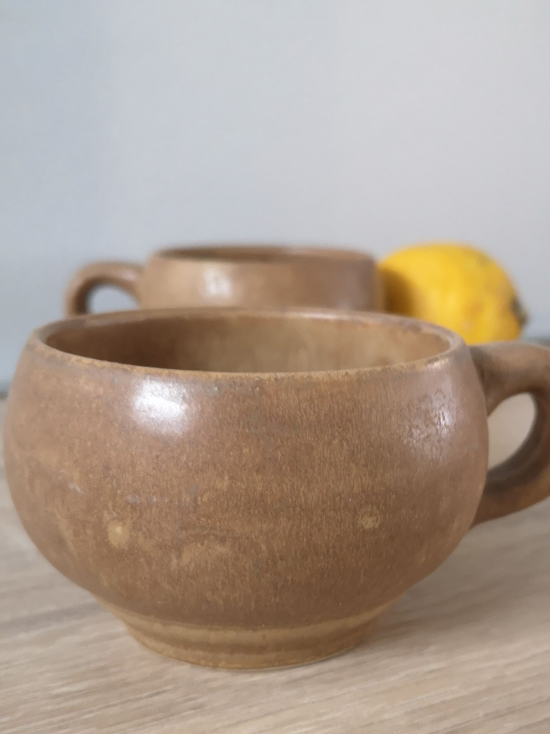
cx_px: 334
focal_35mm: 43
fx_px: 911
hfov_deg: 33.5
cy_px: 465
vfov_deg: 43.5
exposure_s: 1/25
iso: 400
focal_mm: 3.95
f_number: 1.8
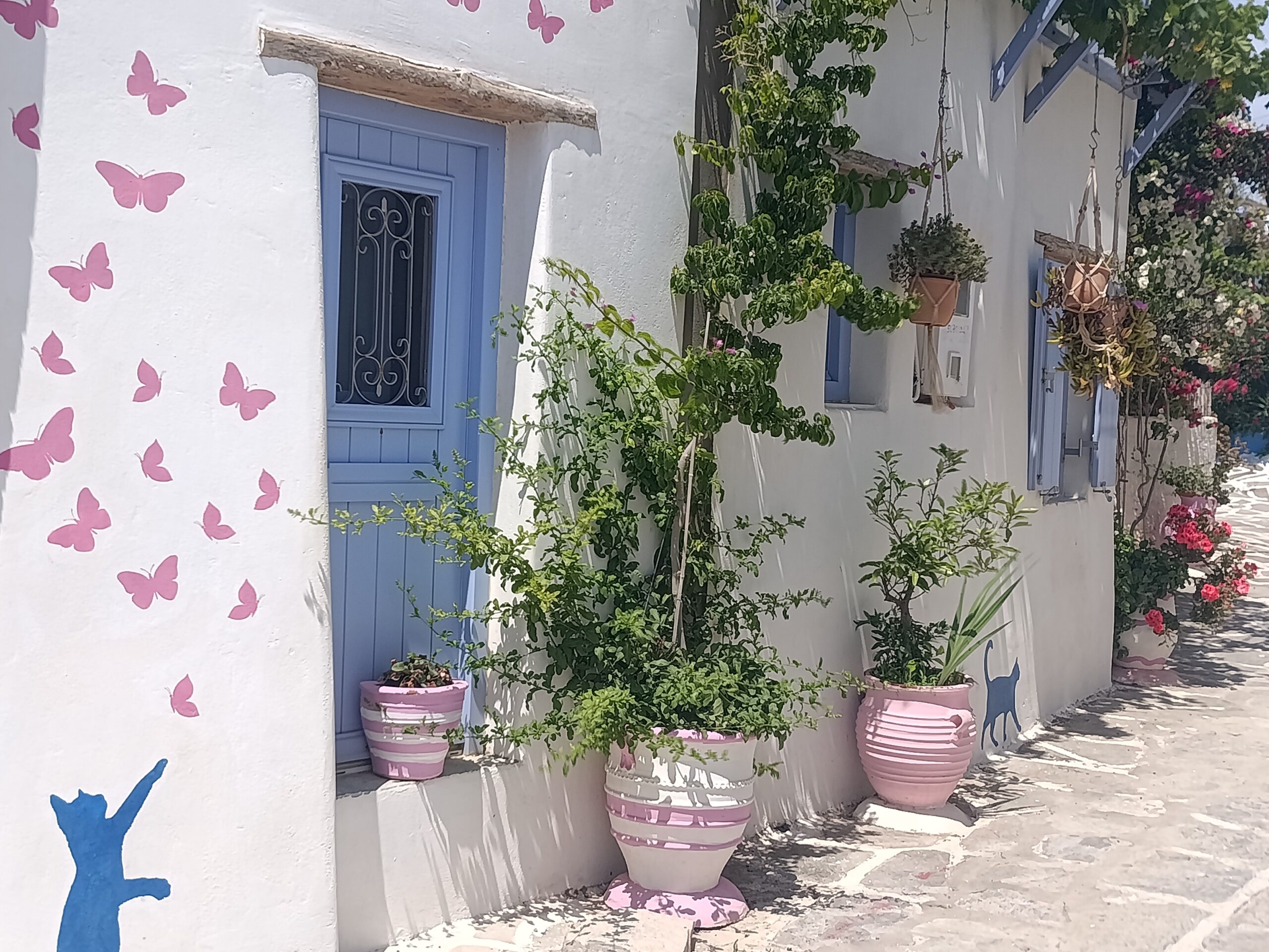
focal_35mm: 45
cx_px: 634
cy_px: 476
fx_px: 1650
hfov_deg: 42.1
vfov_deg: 32.2
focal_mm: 4.71
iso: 50
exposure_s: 1/842
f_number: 1.7
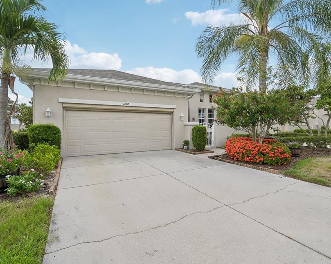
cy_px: 128
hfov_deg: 83.0
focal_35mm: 19
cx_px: 183
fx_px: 186
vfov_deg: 70.8
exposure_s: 1/640
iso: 400
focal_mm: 16
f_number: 8
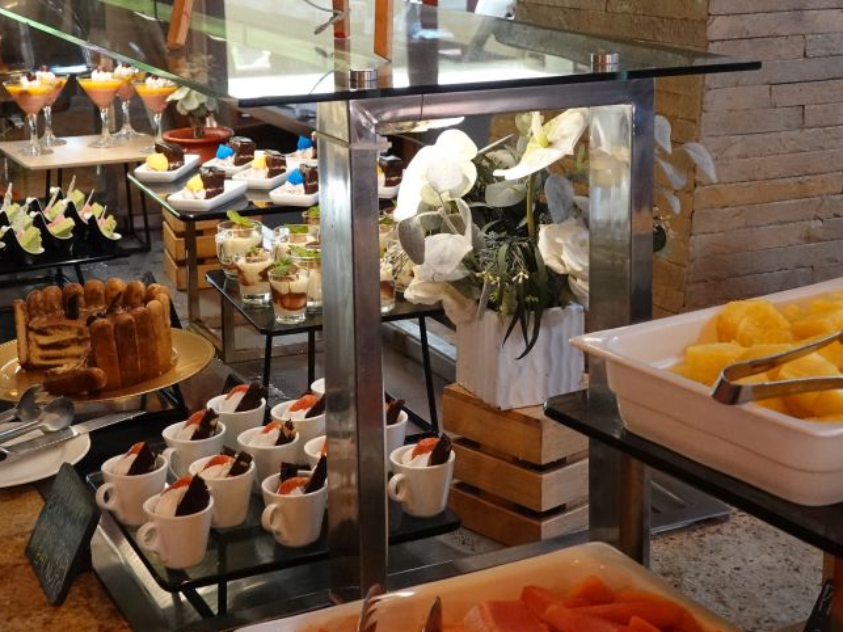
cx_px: 412
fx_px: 1485
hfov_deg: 31.7
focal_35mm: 61
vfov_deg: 23.9
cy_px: 210
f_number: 2.8
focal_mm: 12.63
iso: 1600
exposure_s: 1/125
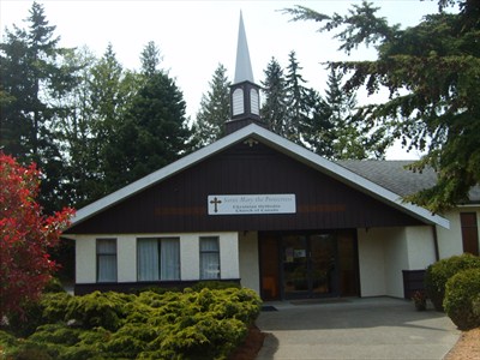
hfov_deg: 52.6
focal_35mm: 35
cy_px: 180
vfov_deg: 40.7
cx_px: 240
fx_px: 485
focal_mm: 5.8
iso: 50
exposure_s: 1/1000
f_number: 2.8
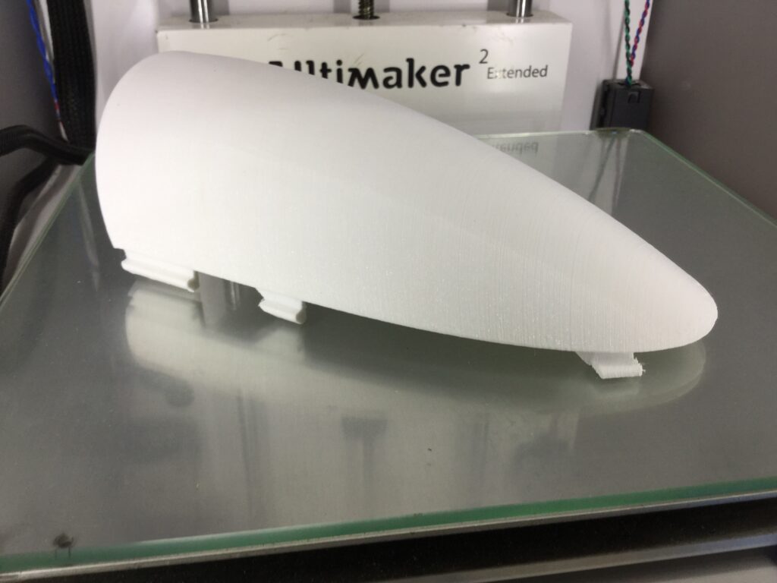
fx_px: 696
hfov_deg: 58.4
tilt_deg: -31.2
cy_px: 292
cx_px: 388
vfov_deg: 45.4
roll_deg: -1.1
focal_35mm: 31
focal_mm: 3.3
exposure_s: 1/50
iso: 32
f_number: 2.4
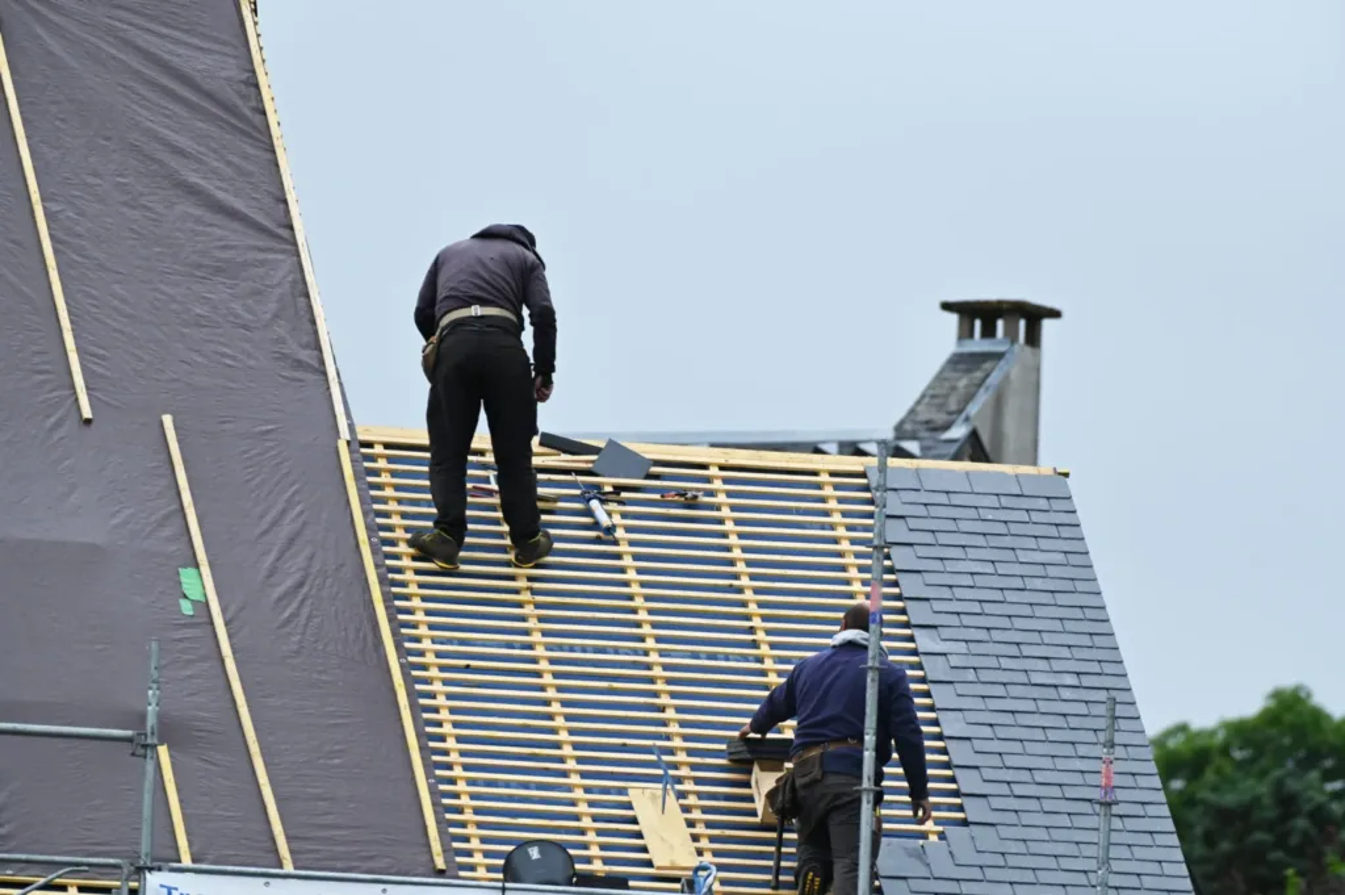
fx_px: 18665
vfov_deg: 2.7
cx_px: 672
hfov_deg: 4.1
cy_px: 448
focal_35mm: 500
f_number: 7.1
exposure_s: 1/1250
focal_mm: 500
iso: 800
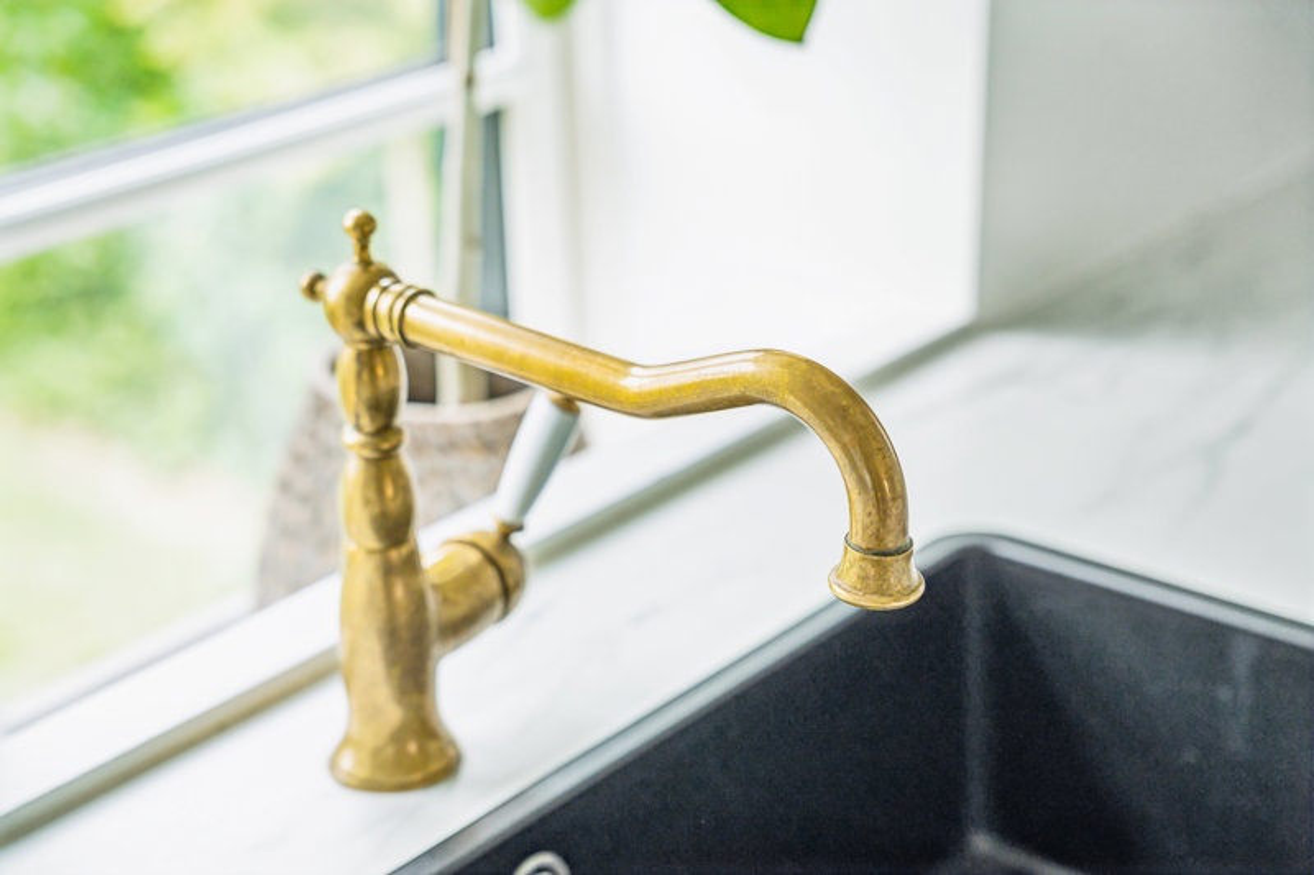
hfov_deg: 29.2
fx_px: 2518
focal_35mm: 69
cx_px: 657
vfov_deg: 19.7
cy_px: 438
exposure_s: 1/640
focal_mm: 69
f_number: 4.5
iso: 1600
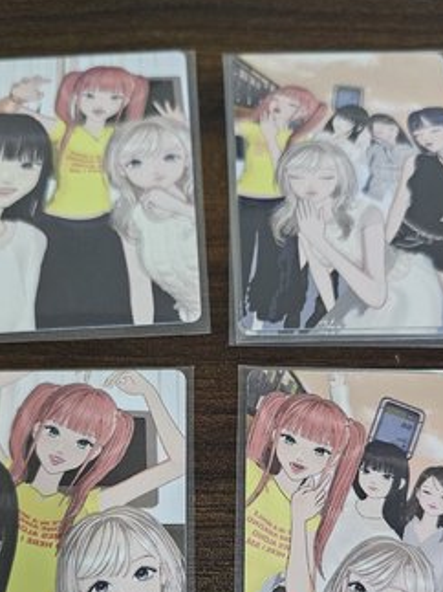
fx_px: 649
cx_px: 218
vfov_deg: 46.7
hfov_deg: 37.7
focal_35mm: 38
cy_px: 463
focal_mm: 6.3
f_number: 1.7
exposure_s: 1/40
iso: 640
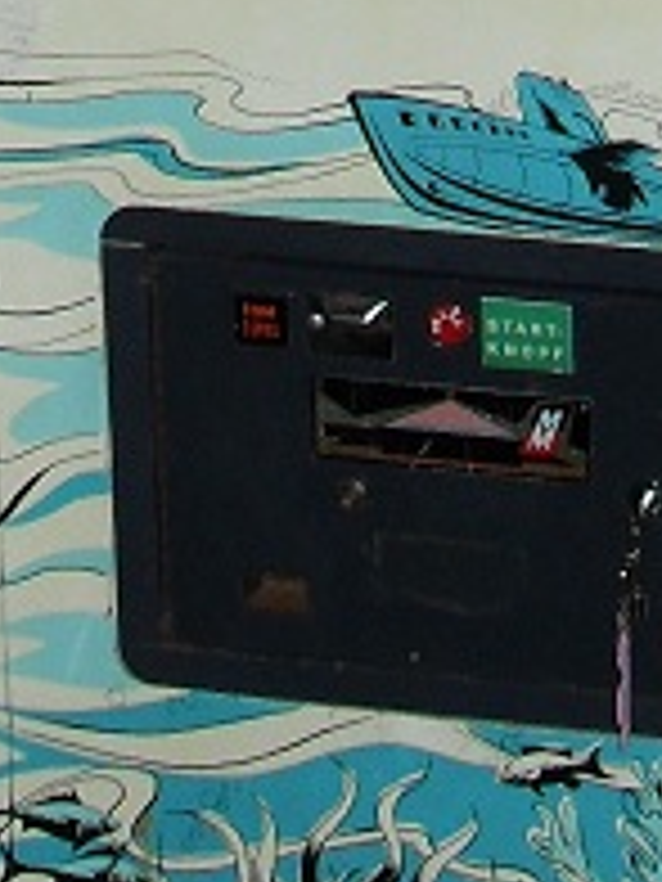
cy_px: -756
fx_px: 4539
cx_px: 748
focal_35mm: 178
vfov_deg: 10.4
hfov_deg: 8.3
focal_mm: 6.3
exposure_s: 1/45
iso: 120
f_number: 2.8
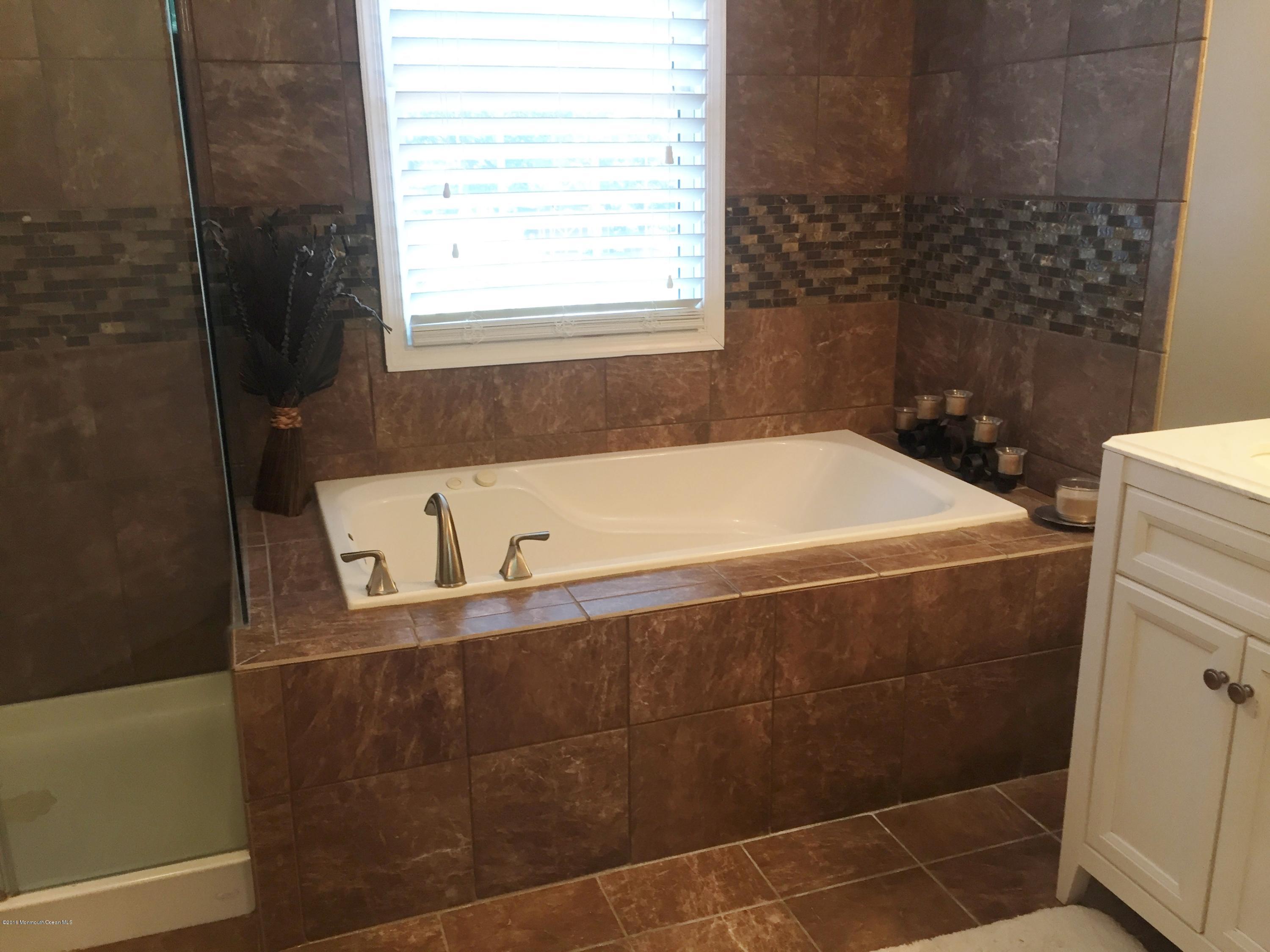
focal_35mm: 29
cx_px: 635
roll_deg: -1.0
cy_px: 476
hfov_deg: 61.7
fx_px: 1064
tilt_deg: -15.3
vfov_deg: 48.2
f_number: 2.2
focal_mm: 4.15
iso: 64
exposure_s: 1/30
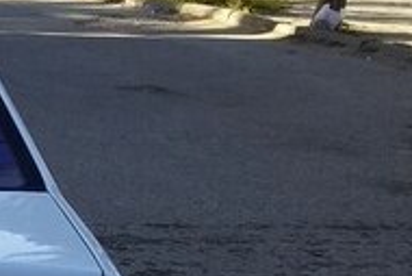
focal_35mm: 112
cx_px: -295
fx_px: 1283
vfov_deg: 12.0
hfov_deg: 15.9
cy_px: 318
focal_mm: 3.3
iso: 40
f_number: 2.2
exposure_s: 1/311
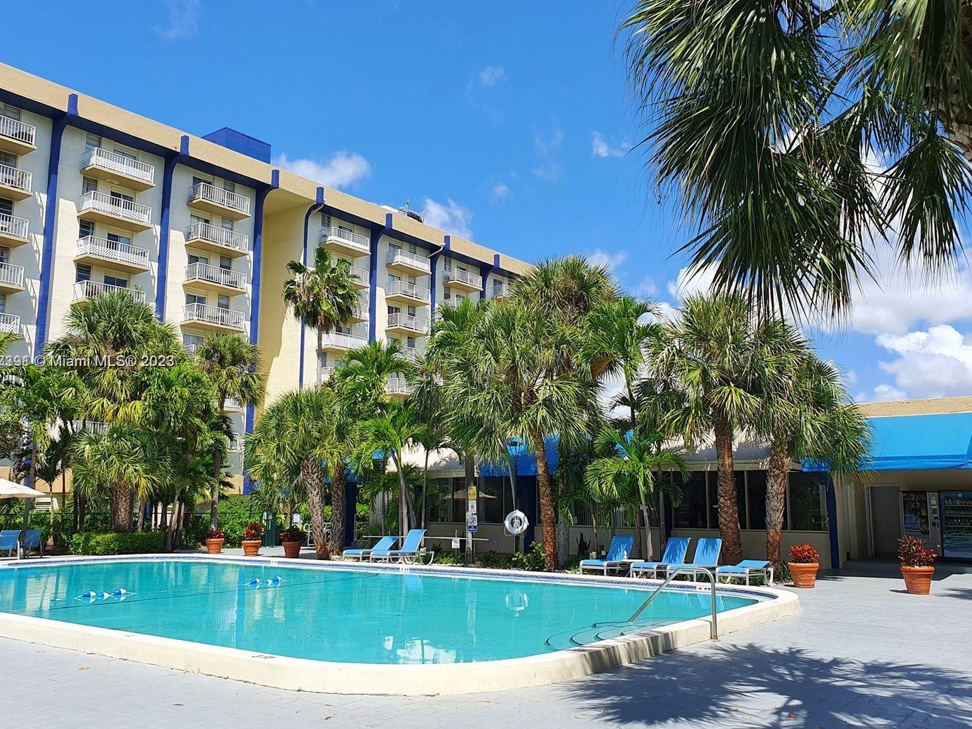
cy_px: 362
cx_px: 511
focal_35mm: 30
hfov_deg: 59.9
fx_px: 842
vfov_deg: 46.8
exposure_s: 1/1424
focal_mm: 4.32
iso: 50
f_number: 2.4
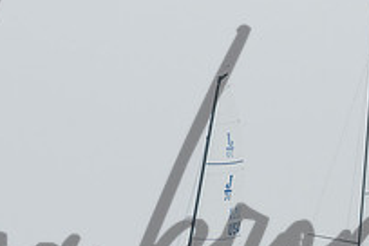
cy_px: 231
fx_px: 4274
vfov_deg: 3.3
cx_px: 268
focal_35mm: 417
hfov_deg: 4.9
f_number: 14
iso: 800
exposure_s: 1/500
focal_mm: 98
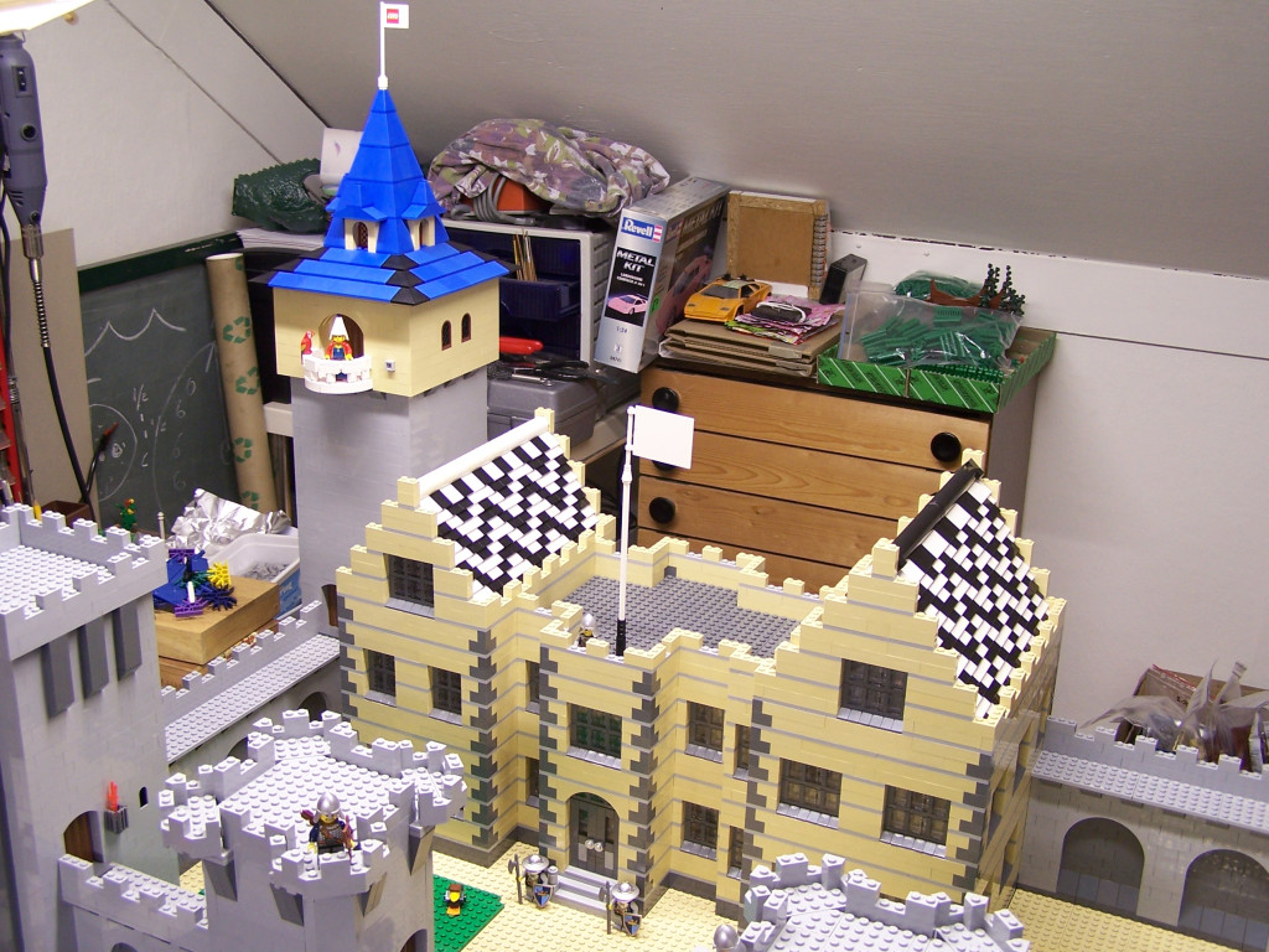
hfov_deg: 46.8
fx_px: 1466
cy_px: 476
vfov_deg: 36.0
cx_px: 634
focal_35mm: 40
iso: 80
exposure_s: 1/6
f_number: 2.8
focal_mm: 6.7
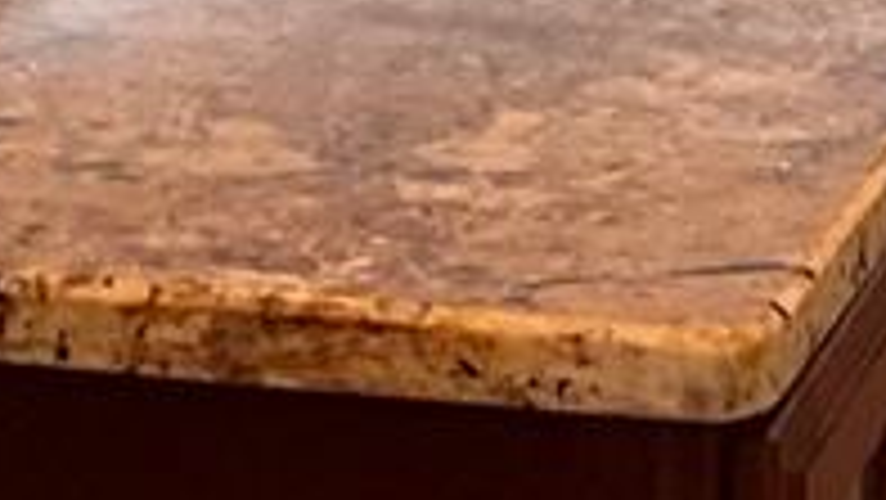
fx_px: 5664
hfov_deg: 8.9
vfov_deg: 4.8
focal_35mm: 241
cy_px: -957
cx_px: 926
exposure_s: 1/60
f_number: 1.8
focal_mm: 3
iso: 64
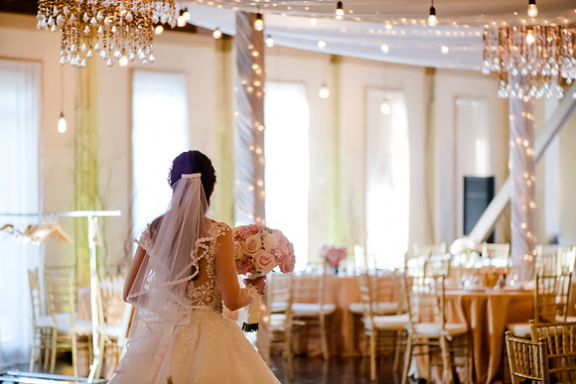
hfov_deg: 19.1
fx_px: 1713
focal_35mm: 107
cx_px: 285
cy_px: 192
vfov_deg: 12.8
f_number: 2.8
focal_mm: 105
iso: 2500
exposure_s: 1/250
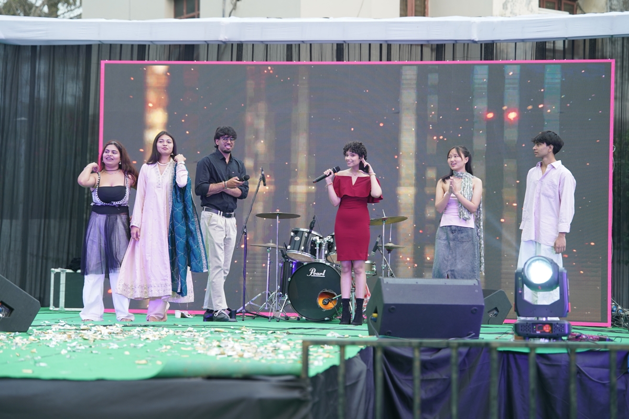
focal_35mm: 87
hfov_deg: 23.4
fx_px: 1520
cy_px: 210
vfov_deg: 15.7
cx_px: 314
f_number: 2.8
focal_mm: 87
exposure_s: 1/200
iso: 400
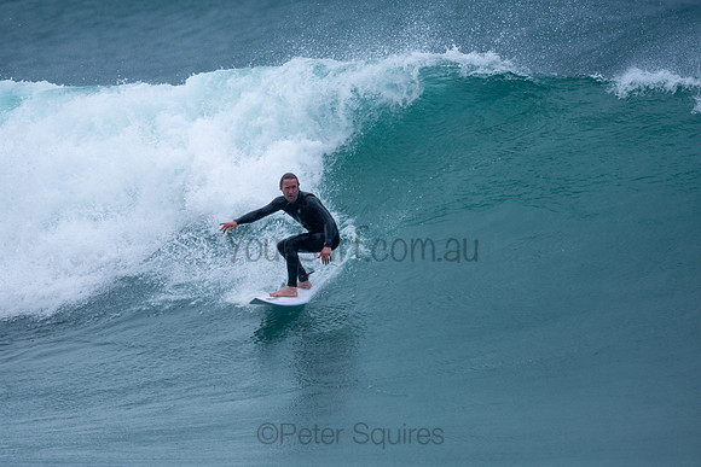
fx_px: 14023
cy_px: 234
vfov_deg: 1.9
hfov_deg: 2.9
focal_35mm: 720
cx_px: 350
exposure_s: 1/500
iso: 220
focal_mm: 480
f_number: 5.6
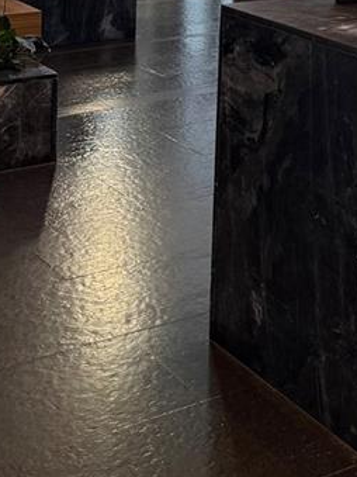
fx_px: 1170
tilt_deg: -1.5
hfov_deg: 16.5
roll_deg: -1.3
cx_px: 457
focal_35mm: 85
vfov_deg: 20.7
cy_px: -162
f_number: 1.78
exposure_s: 1/160
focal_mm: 6.76
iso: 160
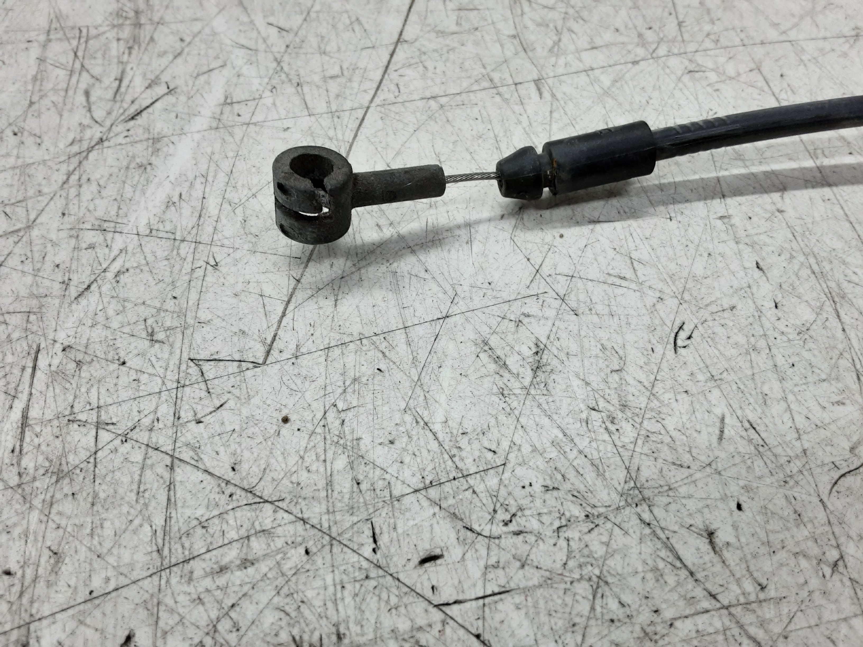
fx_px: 673
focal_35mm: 27
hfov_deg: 65.3
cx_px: 432
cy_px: 324
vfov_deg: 51.4
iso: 64
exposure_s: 1/50
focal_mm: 2.91
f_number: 1.9
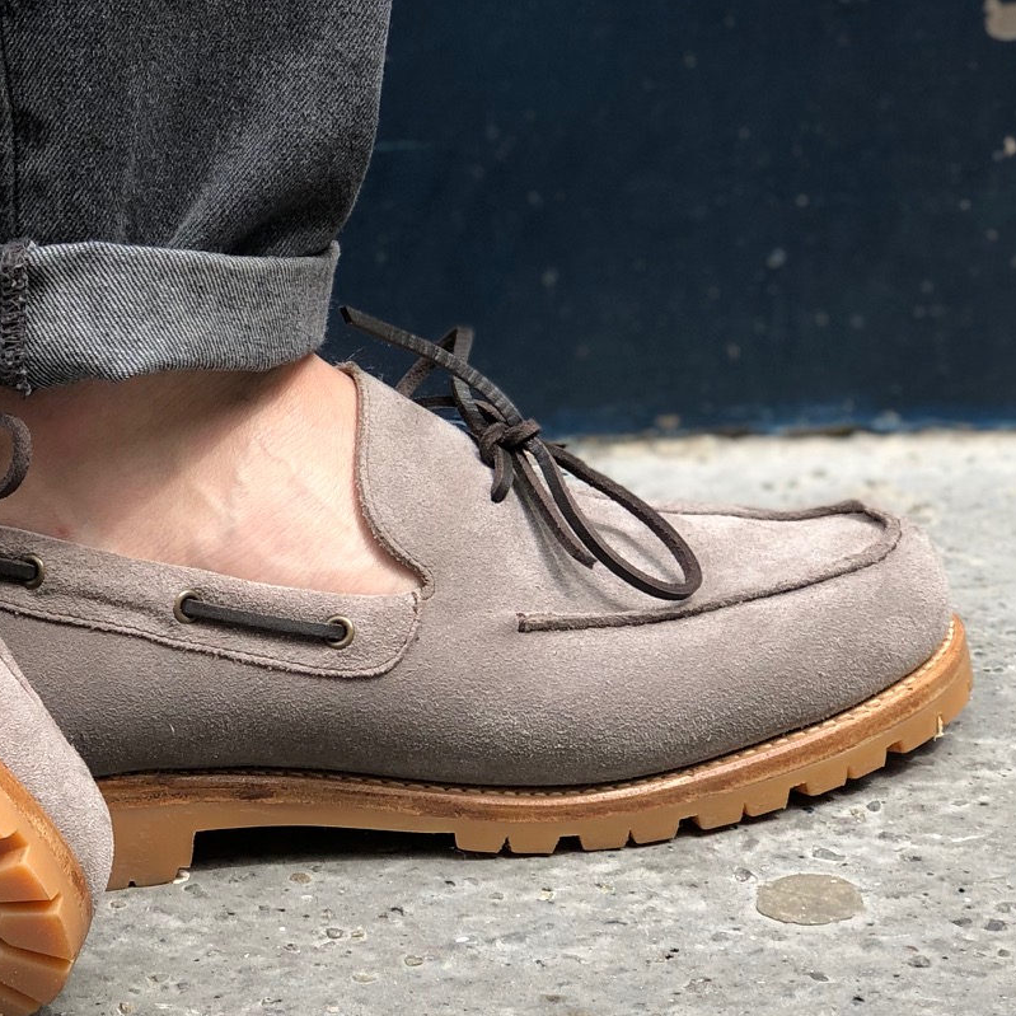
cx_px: 67
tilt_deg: -15.2
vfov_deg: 15.0
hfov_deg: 14.8
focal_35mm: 116
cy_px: 441
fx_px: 3852
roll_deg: +2.9
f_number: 2.4
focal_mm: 6
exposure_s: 1/120
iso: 16
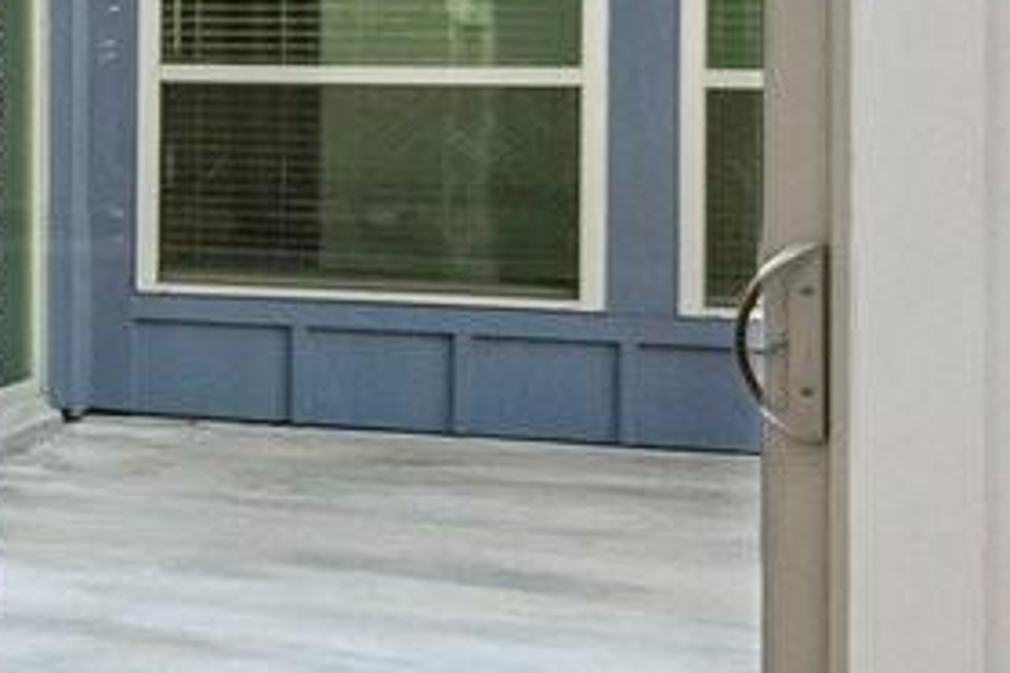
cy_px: -9
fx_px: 3610
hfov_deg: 9.1
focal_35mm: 129
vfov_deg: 10.6
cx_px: -2657
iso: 400
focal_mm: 17.5
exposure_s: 1/80
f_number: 8
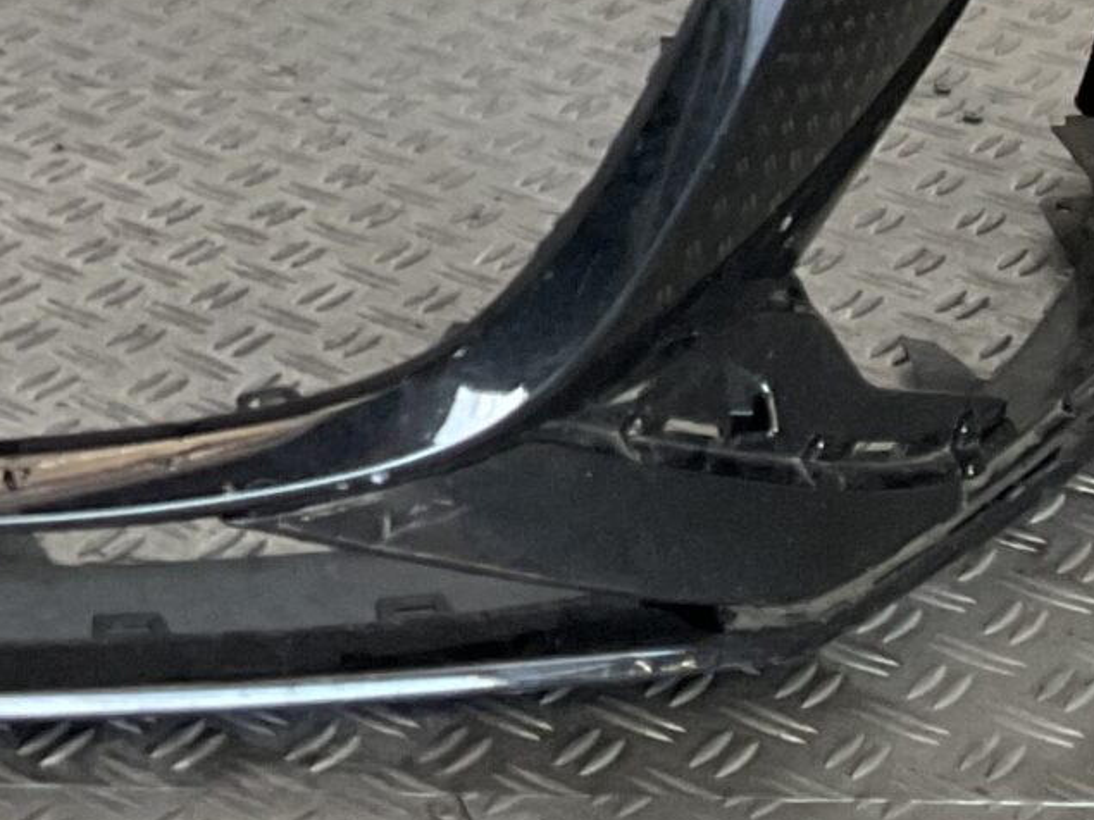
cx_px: -772
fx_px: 3697
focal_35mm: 117
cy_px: -548
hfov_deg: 15.0
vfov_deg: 11.9
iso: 40
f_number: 1.8
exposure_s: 1/100
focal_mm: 3
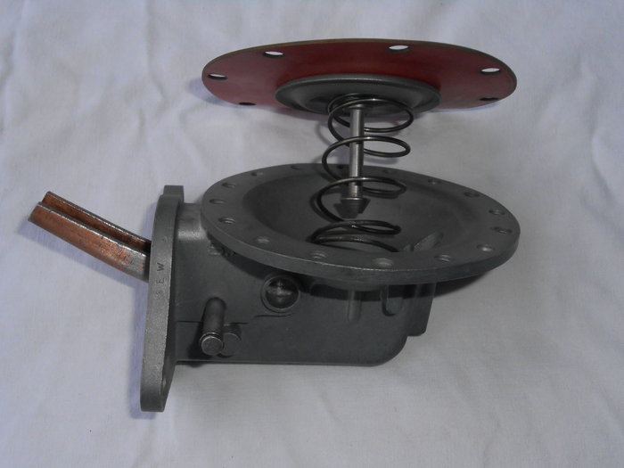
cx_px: 312
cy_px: 234
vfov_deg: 32.9
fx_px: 793
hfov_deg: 42.9
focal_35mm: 44
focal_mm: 7.8
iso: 250
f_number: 14.2
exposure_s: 1/30
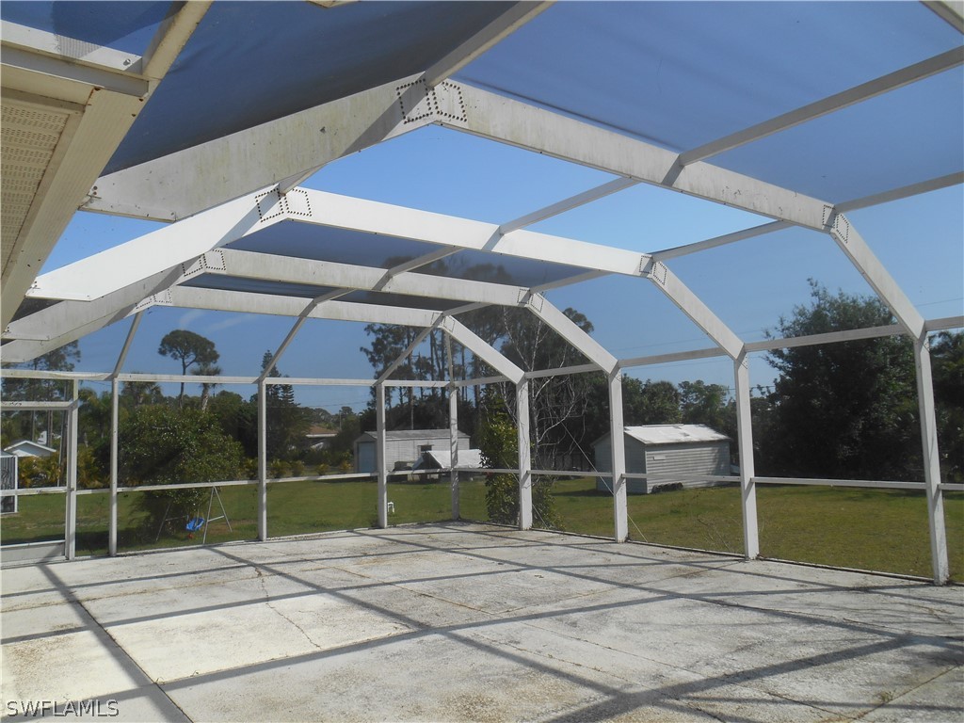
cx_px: 482
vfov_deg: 53.1
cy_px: 362
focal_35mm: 26
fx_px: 724
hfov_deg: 67.3
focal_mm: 4.7
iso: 80
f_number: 3.4
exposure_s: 1/1000
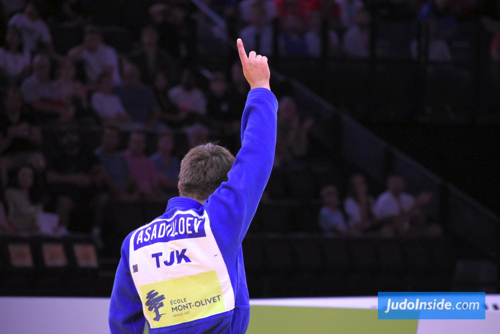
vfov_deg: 4.8
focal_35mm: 285
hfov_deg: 7.2
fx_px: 3959
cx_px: 250
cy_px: 167
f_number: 6.3
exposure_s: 1/500
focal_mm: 190
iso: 3200
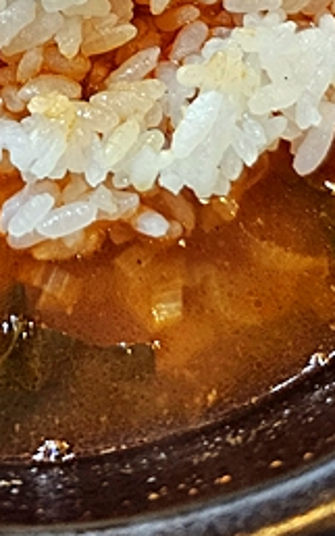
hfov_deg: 18.0
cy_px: -145
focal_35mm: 70
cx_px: -20
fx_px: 1024
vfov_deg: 25.6
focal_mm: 6.3
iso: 250
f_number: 1.7
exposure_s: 1/120
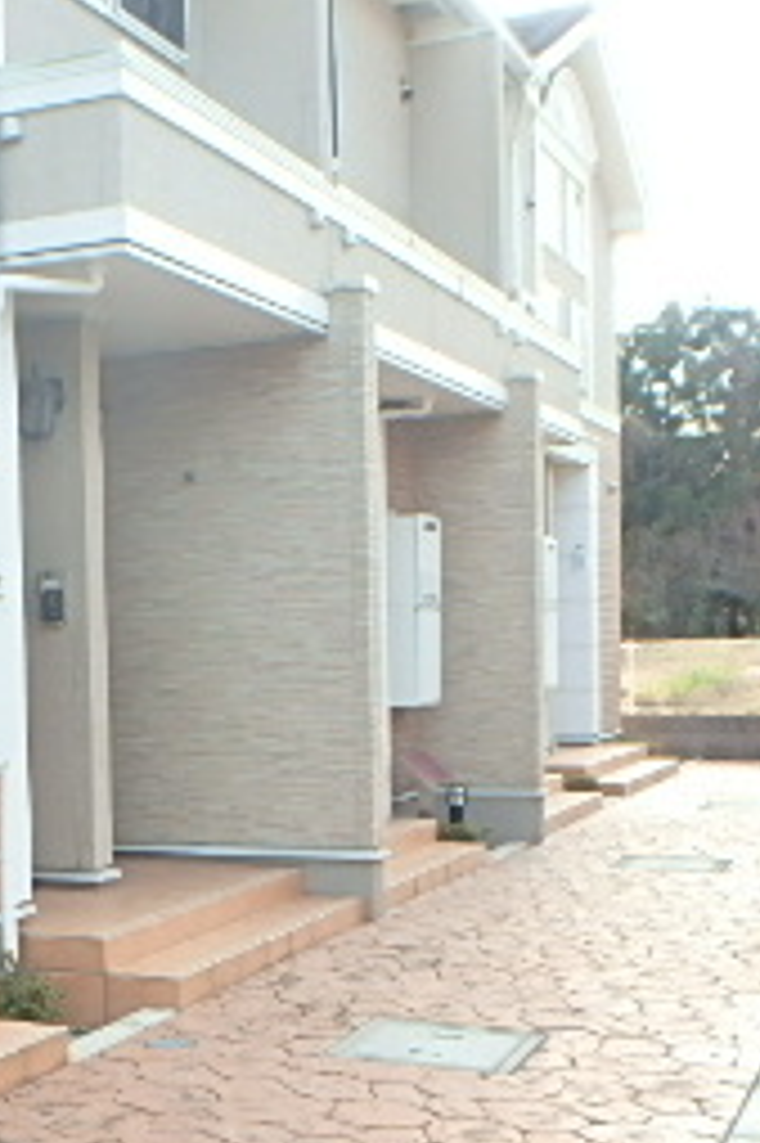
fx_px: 1744
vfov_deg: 35.9
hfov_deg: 23.8
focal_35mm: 55
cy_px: 770
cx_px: 45
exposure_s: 1/80
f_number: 3.5
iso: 125
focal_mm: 3.7
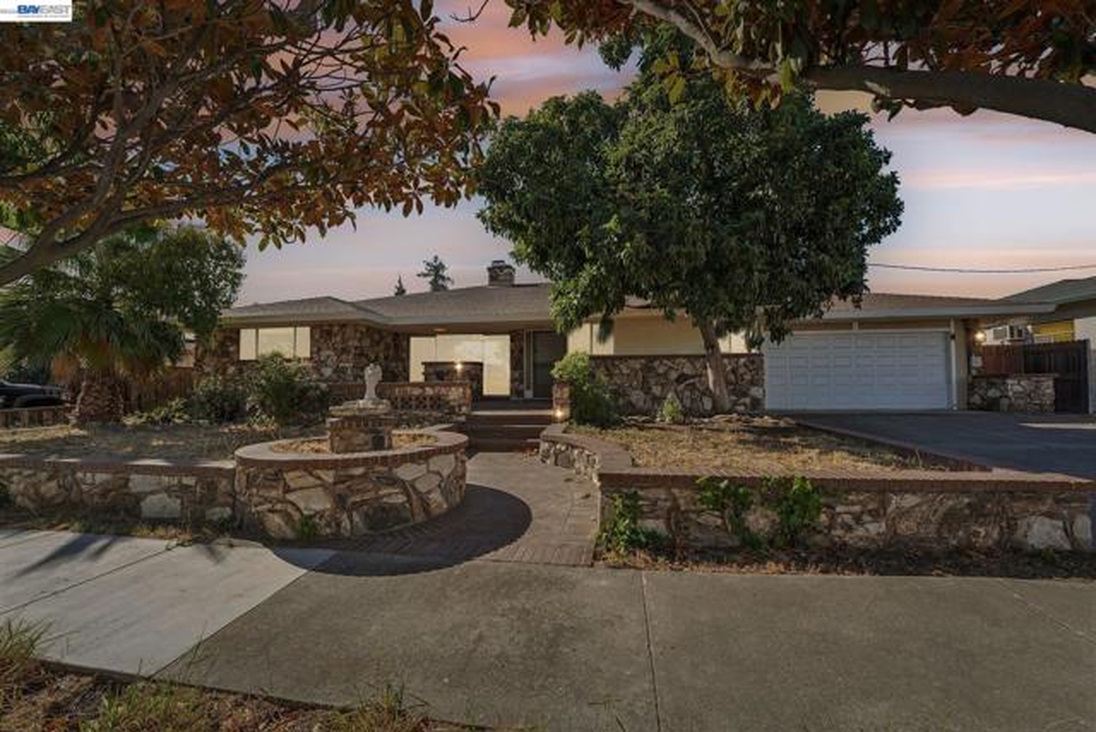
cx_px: 548
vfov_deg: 81.2
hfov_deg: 104.2
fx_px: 426
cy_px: 366
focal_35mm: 14
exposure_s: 1/320
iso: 640
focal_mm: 14
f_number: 9
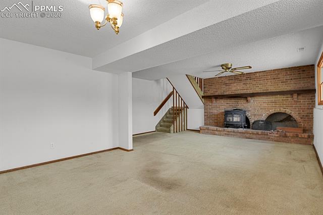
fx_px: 152
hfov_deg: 93.3
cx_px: 162
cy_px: 108
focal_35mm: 17
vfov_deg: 70.4
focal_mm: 17
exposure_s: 3
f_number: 8
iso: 250
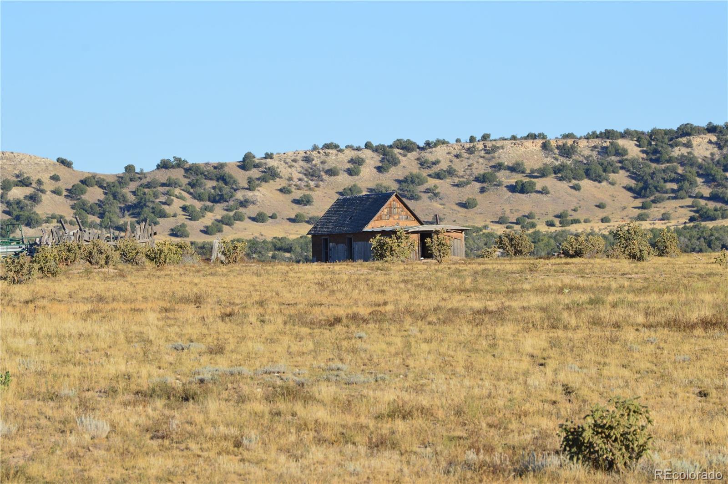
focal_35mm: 300
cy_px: 242
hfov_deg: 6.9
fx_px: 6060
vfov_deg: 4.6
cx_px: 364
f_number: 11
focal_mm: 200
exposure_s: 1/500
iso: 400
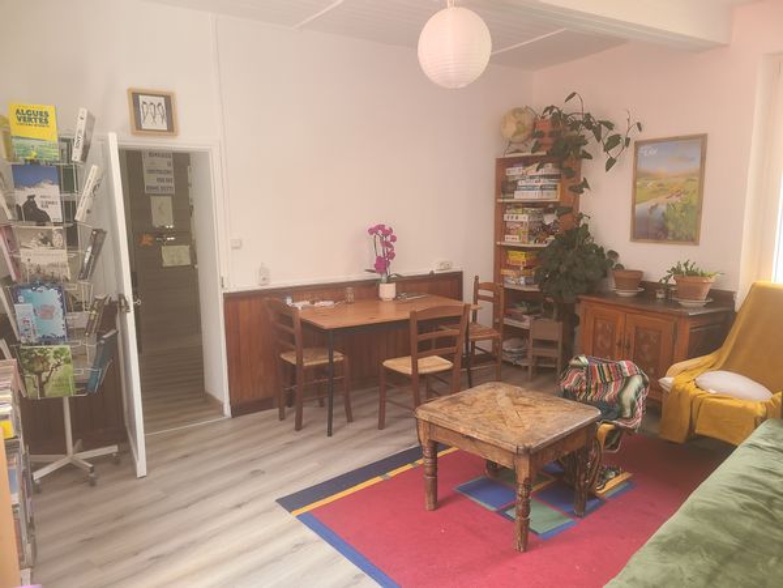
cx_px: 392
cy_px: 294
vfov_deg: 53.1
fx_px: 588
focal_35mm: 26
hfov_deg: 67.3
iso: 64
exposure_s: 1/60
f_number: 1.8
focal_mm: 5.4
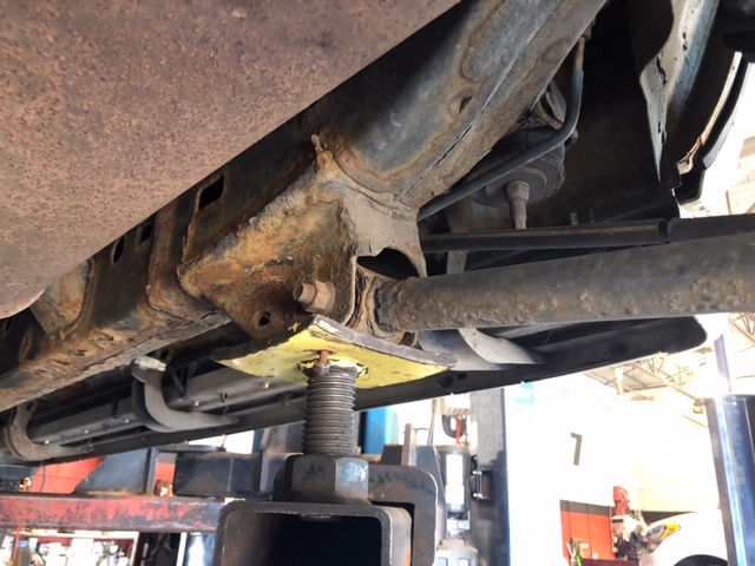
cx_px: 378
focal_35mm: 28
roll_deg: -4.9
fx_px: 611
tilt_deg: +22.5
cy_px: 283
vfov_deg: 49.7
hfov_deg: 63.4
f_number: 1.8
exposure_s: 1/9
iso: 100
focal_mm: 3.99
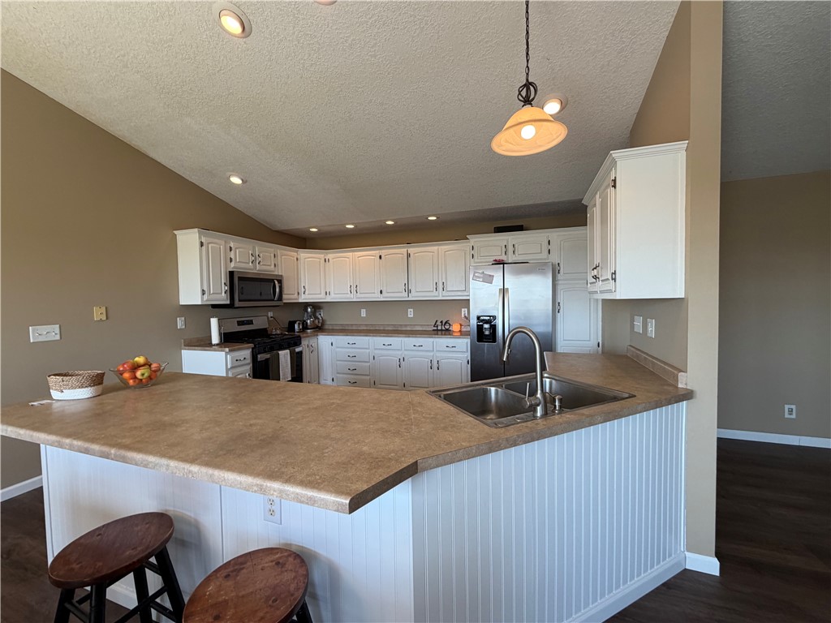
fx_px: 336
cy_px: 312
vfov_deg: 85.7
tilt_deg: -2.2
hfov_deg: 102.1
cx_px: 416
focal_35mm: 14
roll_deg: +1.0
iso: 125
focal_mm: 2.22
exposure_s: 1/120
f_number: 2.2
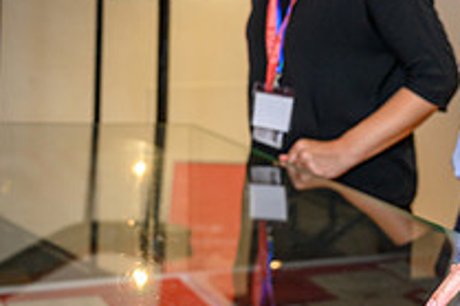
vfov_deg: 13.5
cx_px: 425
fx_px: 1277
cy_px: -10
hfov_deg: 20.0
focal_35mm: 100
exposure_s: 1/60
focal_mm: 35
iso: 400
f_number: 3.2
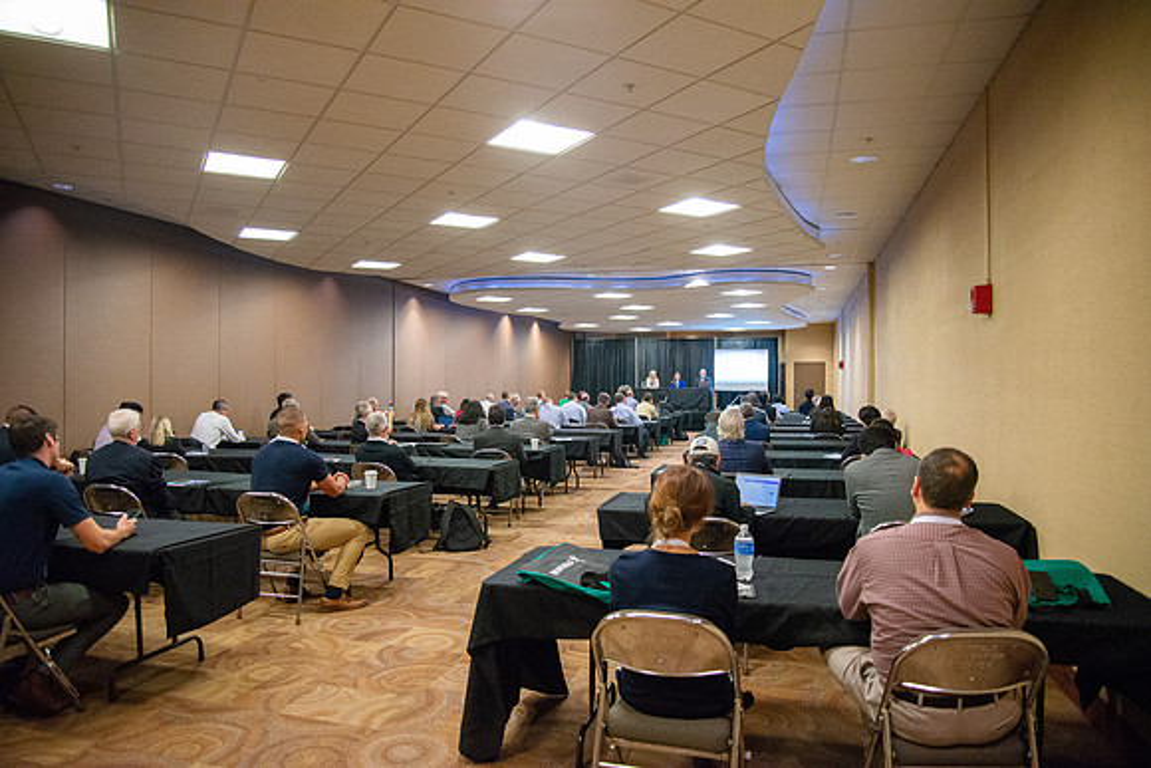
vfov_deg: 53.2
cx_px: 576
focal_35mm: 24
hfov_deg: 73.7
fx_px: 767
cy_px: 384
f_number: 3.5
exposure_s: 1/200
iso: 4000
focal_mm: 24
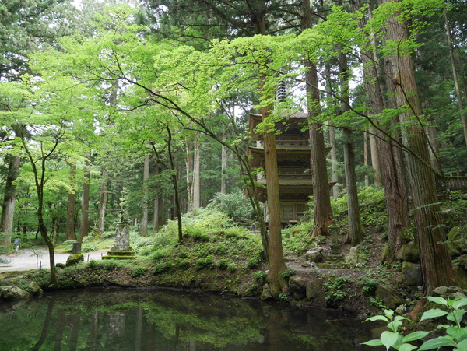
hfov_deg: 71.6
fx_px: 324
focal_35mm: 24
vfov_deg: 56.9
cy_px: 176
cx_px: 234
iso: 320
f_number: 3.5
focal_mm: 12
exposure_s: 1/60
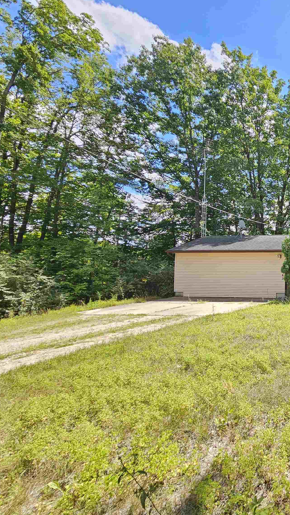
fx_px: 260
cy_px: 257
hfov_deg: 43.2
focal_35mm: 19
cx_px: 329
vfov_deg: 89.6
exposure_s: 1/624
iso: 50
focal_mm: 2.2
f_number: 2.2
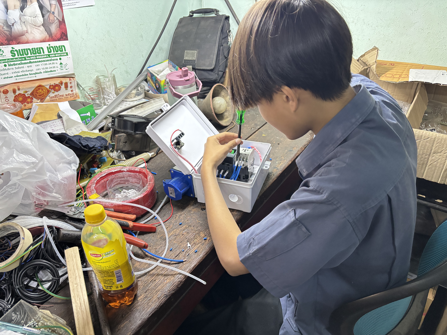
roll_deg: +3.1
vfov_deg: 53.1
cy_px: 168
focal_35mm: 26
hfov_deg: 67.3
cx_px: 224
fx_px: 336
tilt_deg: -33.2
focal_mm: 5.96
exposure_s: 1/50
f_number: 1.6
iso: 400
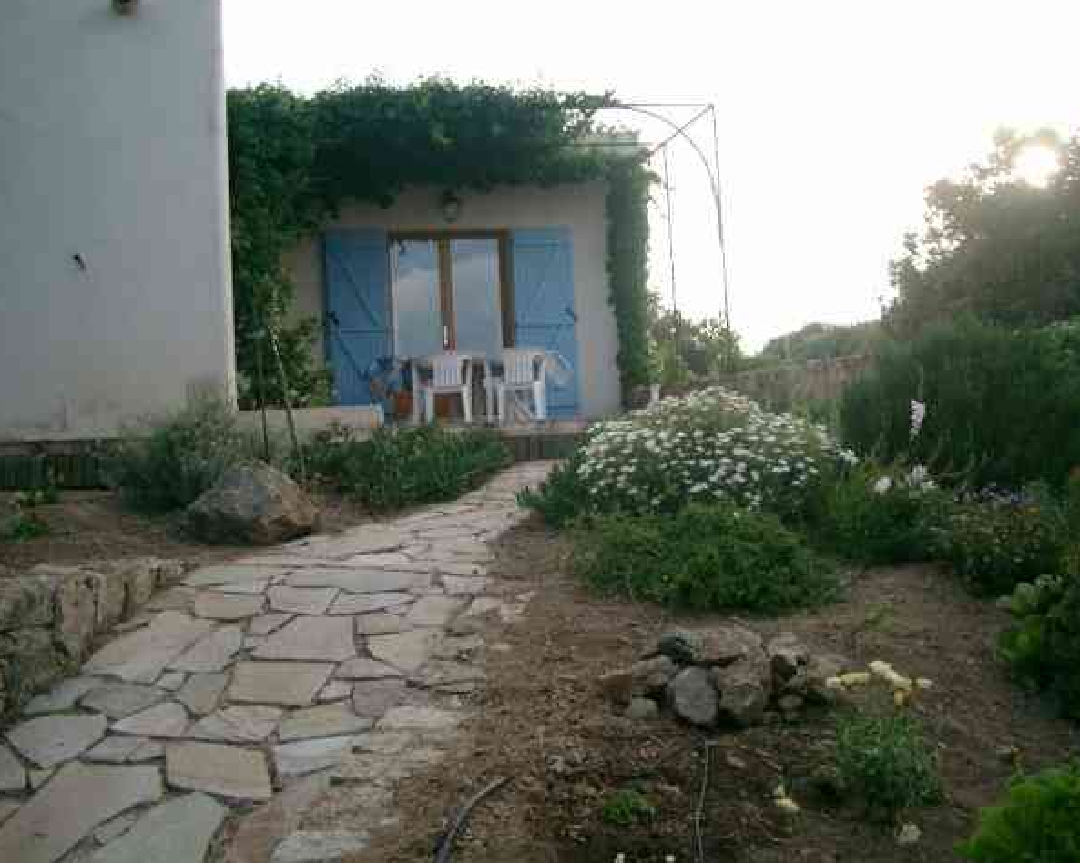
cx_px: 545
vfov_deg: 38.2
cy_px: 428
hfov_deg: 46.9
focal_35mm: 39
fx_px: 1246
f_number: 2.6
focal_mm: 7.6
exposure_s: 1/640
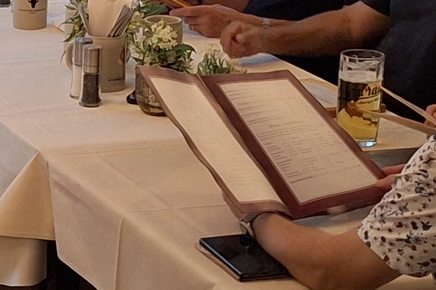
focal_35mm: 136
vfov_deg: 10.1
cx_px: -376
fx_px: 1646
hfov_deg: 13.4
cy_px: 79
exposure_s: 1/50
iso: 160
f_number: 1.8
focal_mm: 5.54
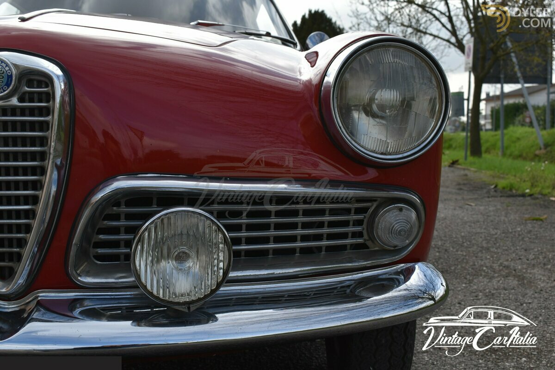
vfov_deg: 31.9
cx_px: 278
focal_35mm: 42
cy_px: 185
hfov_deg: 46.4
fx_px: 647
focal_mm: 28
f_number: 8
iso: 100
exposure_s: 1/250
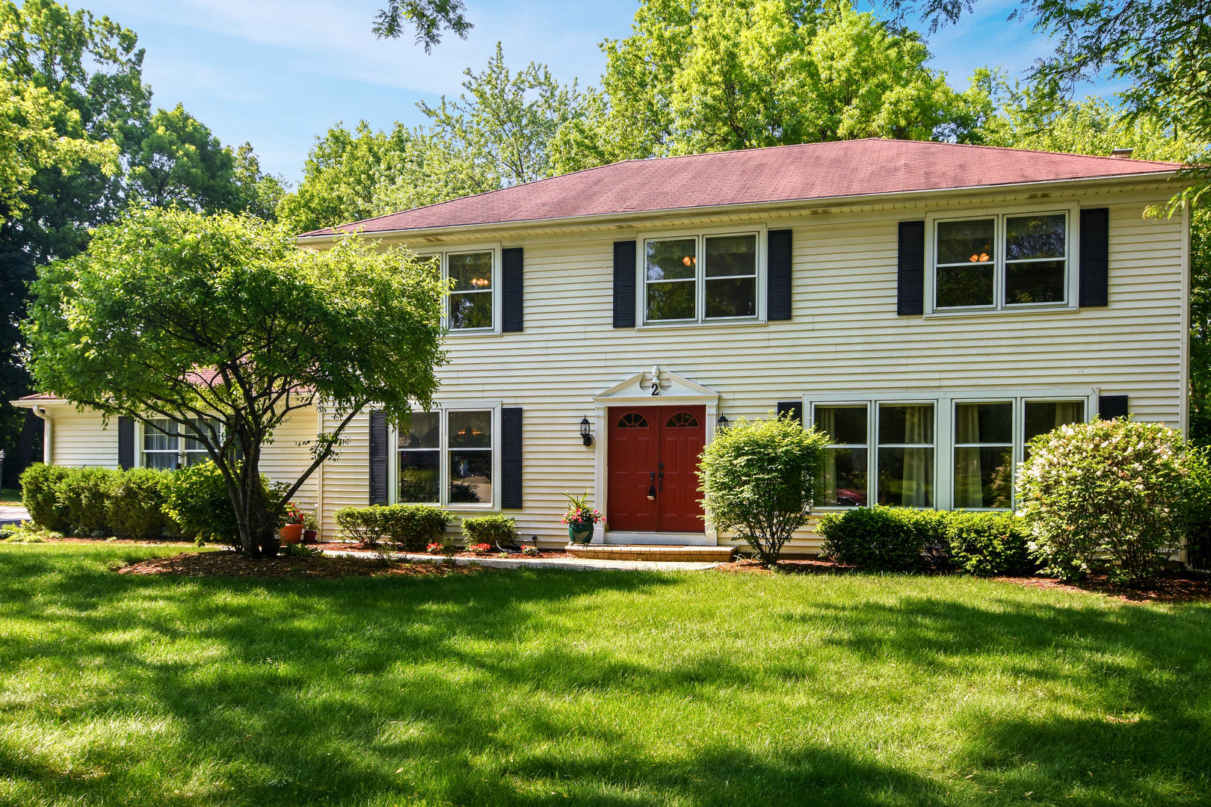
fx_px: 959
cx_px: 606
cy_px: 404
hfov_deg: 64.6
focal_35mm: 28
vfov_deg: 45.7
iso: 200
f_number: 8
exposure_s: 1/160
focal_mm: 19
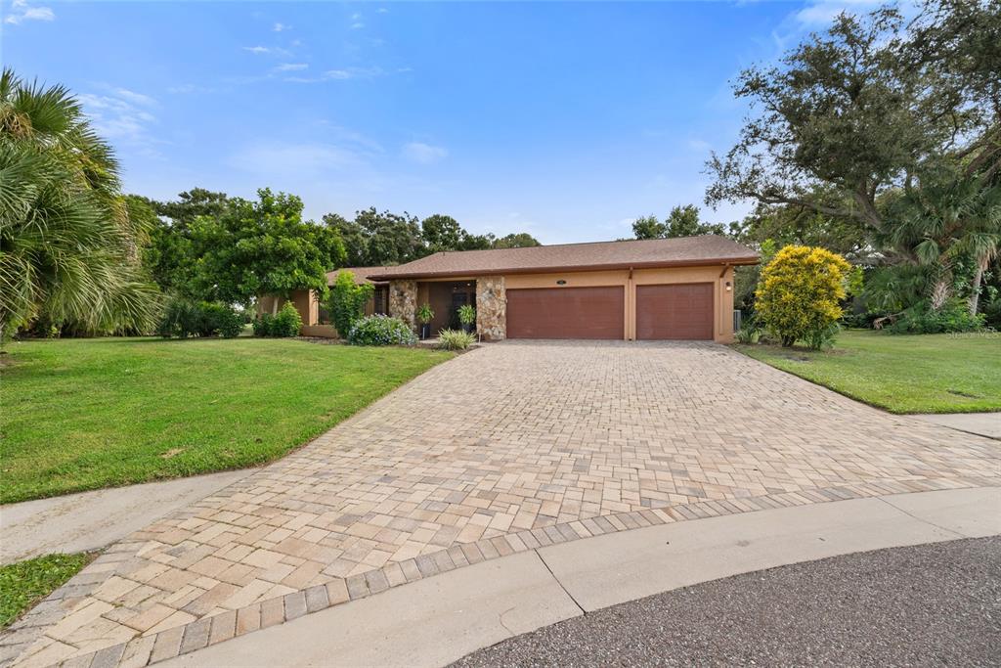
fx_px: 389
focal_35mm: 14
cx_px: 500
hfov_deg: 104.2
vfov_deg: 81.2
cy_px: 334
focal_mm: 14
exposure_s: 1/1250
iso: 250
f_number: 6.3
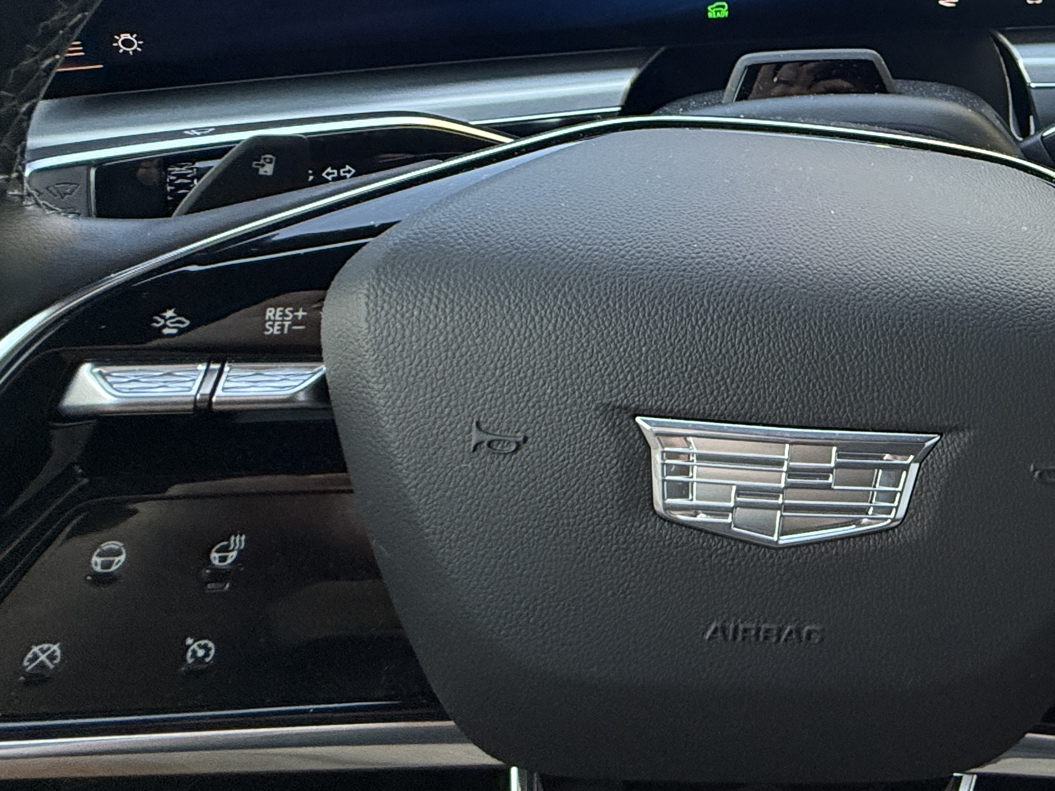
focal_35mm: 33
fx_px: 1006
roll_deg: -1.2
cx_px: 1029
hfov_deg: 47.1
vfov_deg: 39.0
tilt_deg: -20.0
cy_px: 41
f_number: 2.2
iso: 320
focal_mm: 2.22
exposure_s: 1/99
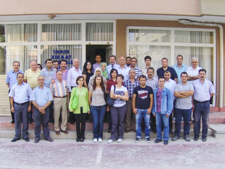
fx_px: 228
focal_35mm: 35
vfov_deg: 40.8
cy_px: 84
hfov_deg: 52.6
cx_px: 112
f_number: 3.5
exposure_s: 1/225
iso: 100
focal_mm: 7.5
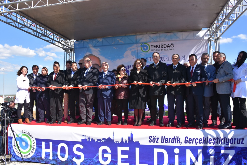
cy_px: 82
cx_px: 124
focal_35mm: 27
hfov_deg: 67.4
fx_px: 185
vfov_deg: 47.9
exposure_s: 1/500
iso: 180
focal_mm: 18
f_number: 8
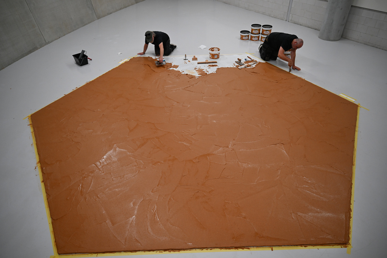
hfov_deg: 73.8
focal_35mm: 24
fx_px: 258
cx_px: 194
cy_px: 129
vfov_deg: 53.1
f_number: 2.8
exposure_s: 1/80
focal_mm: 24
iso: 800
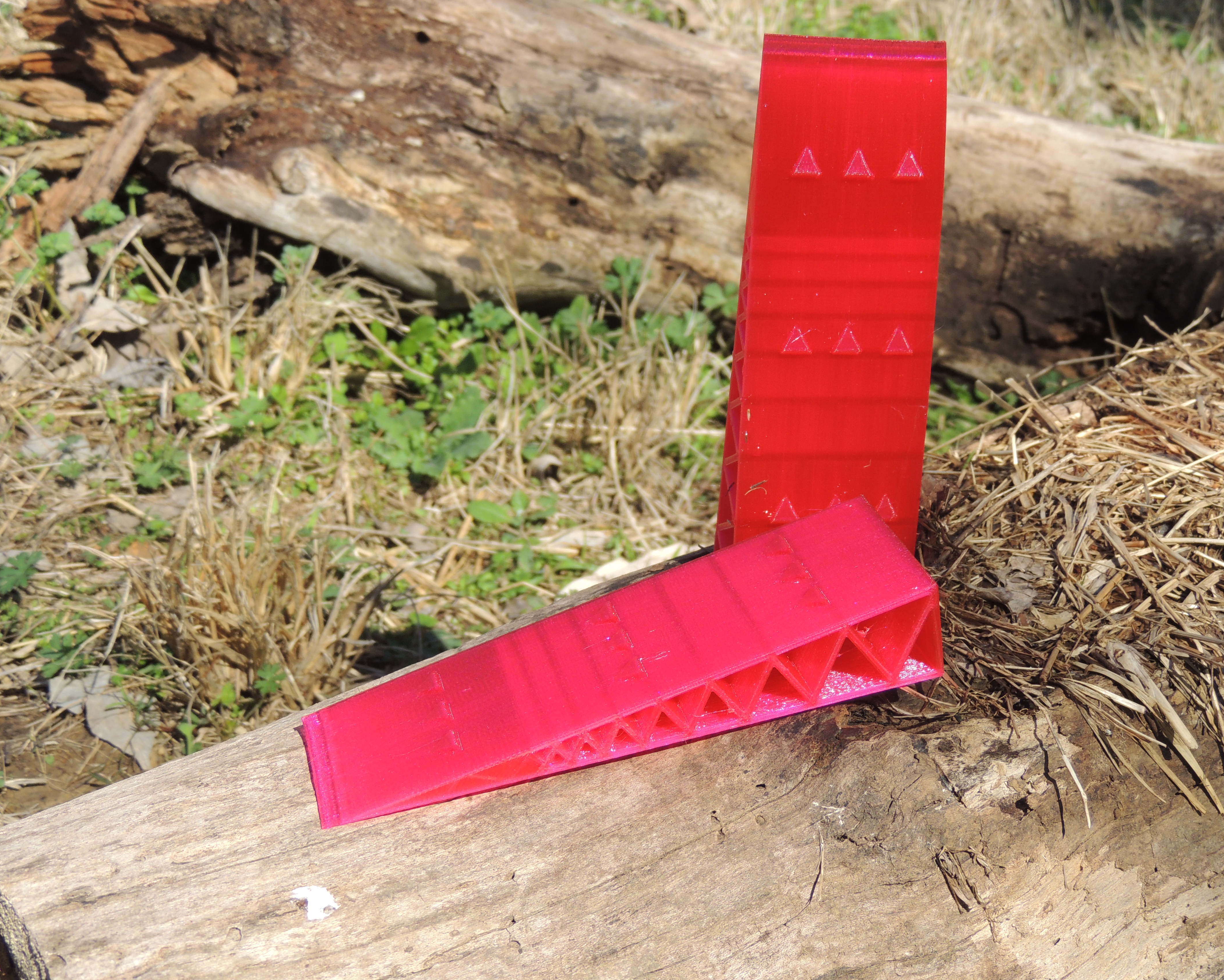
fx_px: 1920
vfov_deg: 28.6
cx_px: 662
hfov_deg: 35.3
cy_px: 497
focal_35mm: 53
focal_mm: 8.9
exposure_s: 1/640
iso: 100
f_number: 3.6
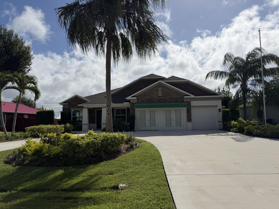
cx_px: 140
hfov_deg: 71.6
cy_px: 104
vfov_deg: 56.8
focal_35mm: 24
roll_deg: +0.9
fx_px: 193
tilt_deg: +4.3
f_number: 1.78
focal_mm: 6.76
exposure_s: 1/17544
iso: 80
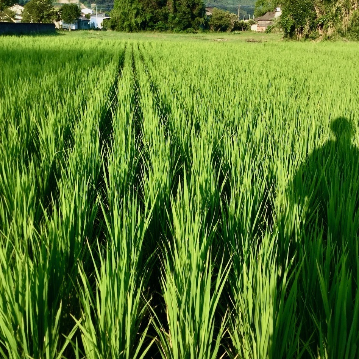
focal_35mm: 37
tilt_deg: -20.0
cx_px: 181
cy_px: 174
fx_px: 434
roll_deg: -0.5
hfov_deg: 44.9
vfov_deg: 44.9
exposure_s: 1/327
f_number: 2.4
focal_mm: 3.3
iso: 25
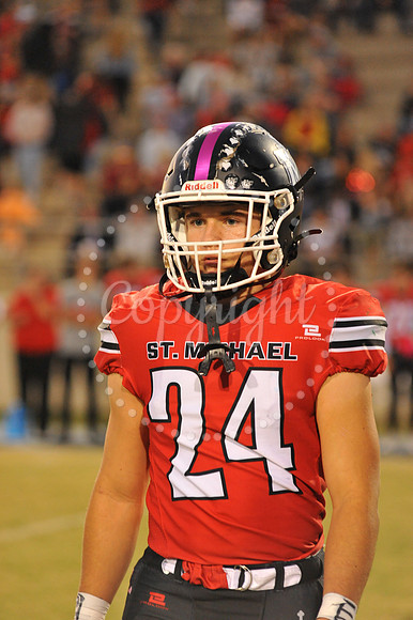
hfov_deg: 6.9
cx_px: 206
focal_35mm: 200
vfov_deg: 10.3
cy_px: 310
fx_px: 3446
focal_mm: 200
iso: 4000
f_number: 5.6
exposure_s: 1/125
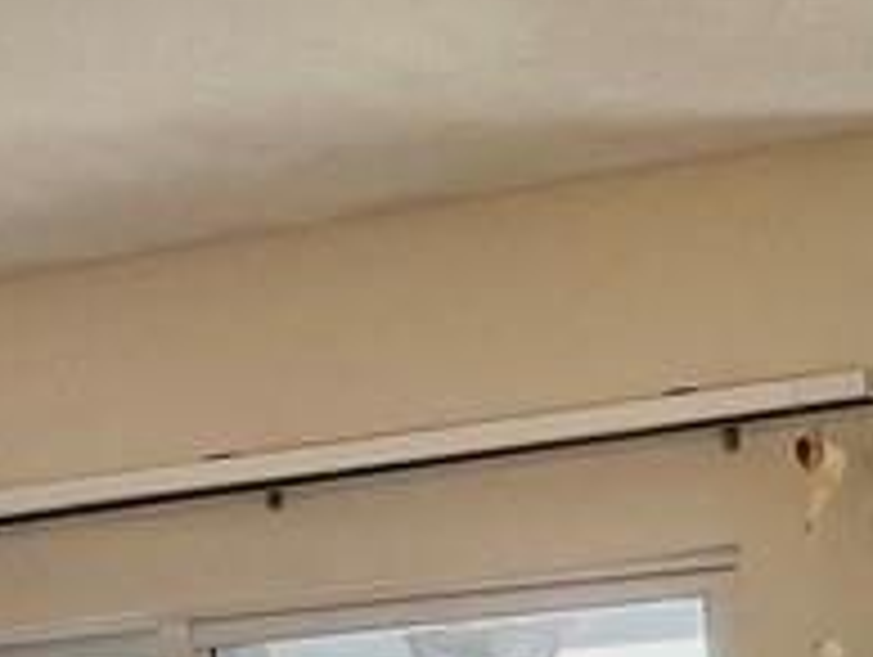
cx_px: 1346
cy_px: 1512
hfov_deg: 13.5
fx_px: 3459
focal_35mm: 137
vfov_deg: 9.7
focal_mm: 5.7
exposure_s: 1/126
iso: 32
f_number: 1.5
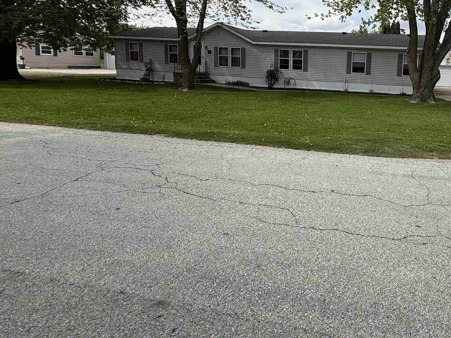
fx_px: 287
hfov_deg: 70.2
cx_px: 349
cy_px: 101
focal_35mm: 22
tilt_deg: -5.6
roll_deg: -2.3
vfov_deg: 59.0
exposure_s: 1/1339
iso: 50
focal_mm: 2.22
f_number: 2.2
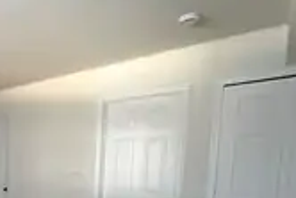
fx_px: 288
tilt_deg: -4.7
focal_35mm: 35
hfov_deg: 40.4
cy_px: 187
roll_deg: -0.8
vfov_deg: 35.2
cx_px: -50
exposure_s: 1/60
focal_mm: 2.22
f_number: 2.2
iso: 800
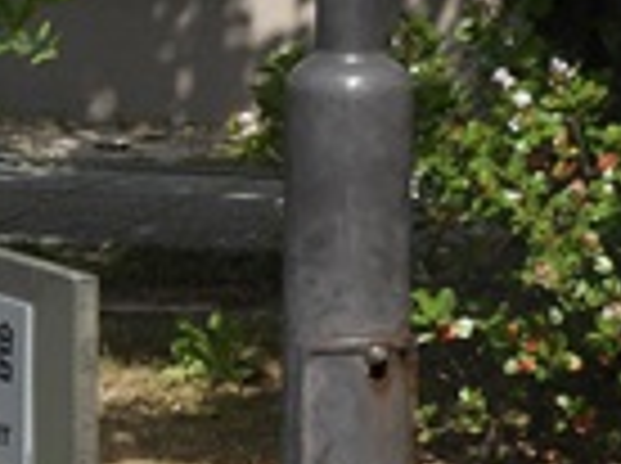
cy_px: 351
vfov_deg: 5.8
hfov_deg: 7.5
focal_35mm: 256
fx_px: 4585
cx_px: -544
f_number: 4
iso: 100
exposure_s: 1/800
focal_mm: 9.9
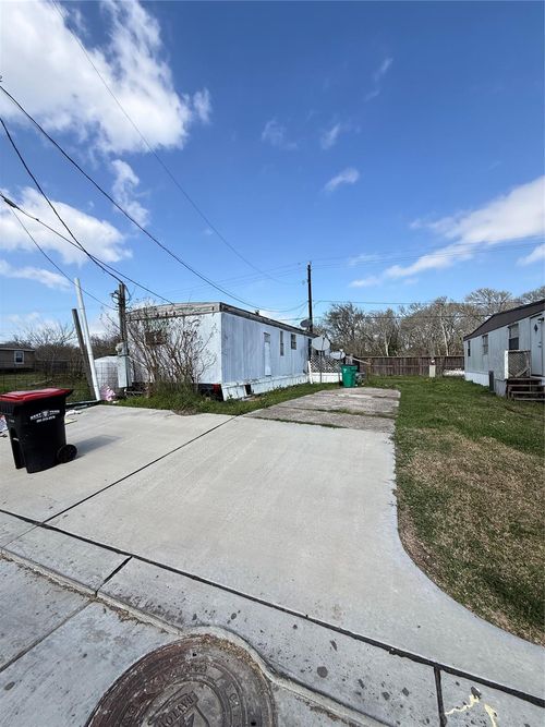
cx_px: 272
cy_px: 364
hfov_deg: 85.7
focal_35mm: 14
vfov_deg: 102.1
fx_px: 294
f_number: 2.2
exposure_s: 1/1795
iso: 50
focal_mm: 2.22
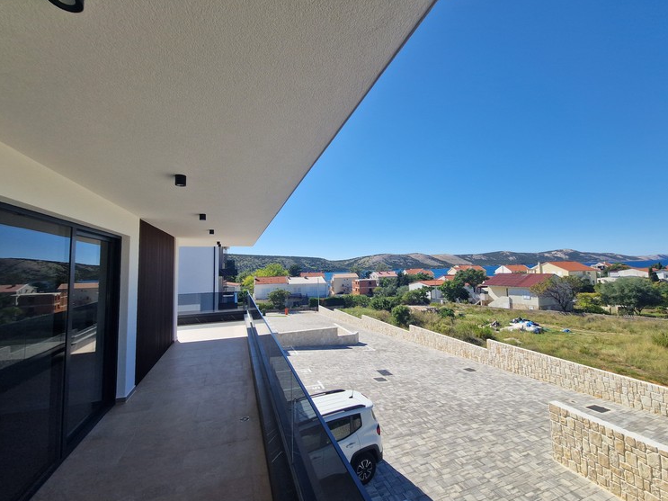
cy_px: 246
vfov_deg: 85.6
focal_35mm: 14
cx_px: 343
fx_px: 270
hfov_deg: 102.0
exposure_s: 1/2384
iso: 50
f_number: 2.2
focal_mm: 2.2
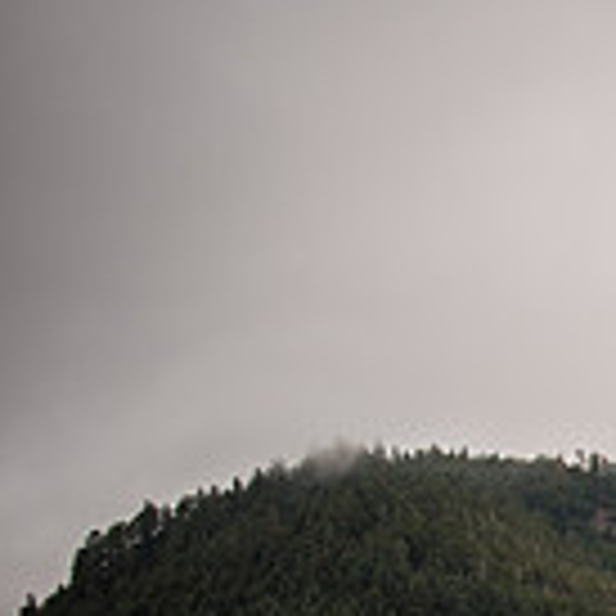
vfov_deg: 16.3
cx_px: 1253
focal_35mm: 102
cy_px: 772
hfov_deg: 14.2
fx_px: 2054
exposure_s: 1/800
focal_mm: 27
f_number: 2.8
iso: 100
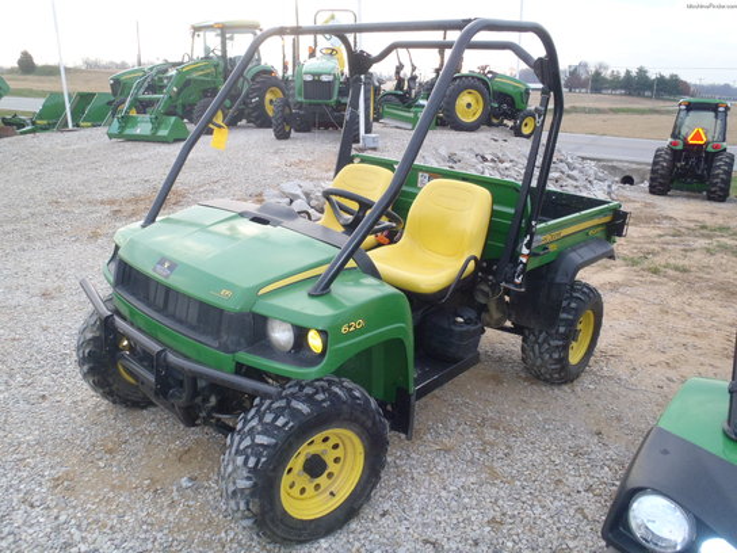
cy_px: 276
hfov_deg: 63.4
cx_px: 368
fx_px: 596
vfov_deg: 49.7
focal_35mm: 28
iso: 250
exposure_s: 1/200
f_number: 3.9
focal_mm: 5
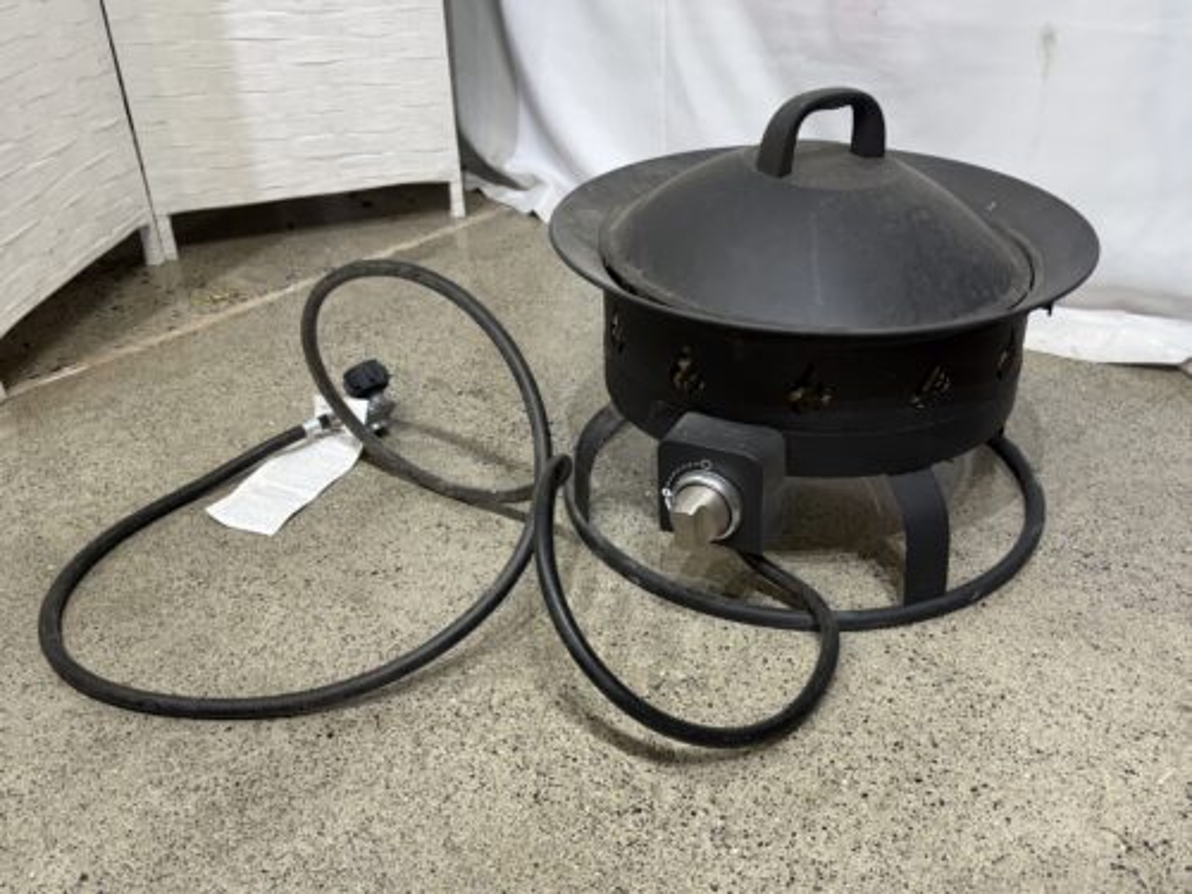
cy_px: 447
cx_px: 596
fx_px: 895
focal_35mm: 26
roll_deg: +0.3
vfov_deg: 53.1
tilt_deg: -32.0
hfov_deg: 67.3
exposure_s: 1/120
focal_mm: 5.96
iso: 80
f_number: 1.6
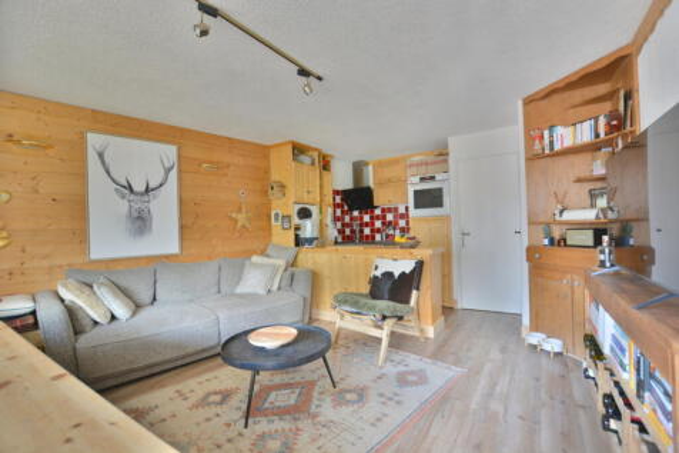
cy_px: 226
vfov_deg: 77.3
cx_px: 340
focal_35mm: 15
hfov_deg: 100.4
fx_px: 283
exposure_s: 1/25
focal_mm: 10
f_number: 3.5
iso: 200
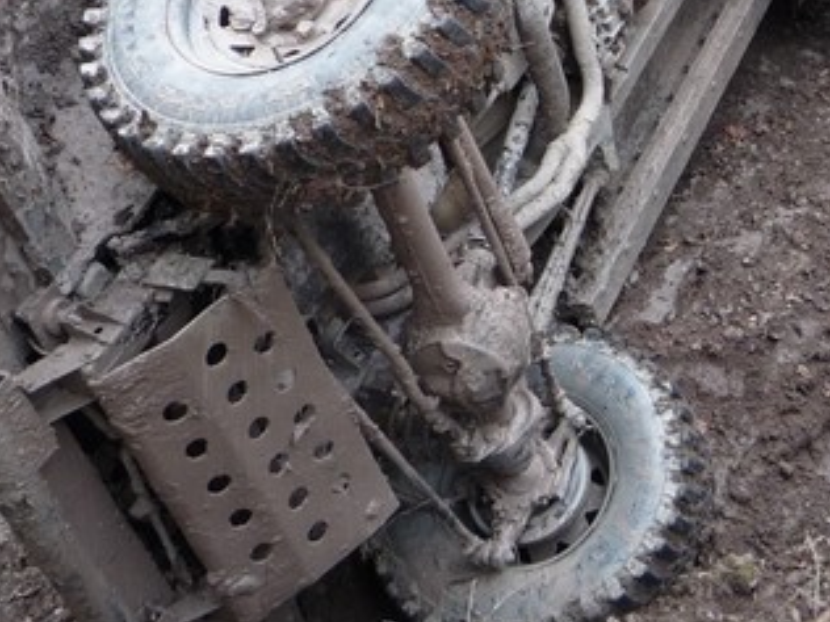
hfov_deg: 24.9
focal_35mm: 76
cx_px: 754
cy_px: 8
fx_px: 1822
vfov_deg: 18.9
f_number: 3.3
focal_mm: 5.2
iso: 100
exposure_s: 1/100
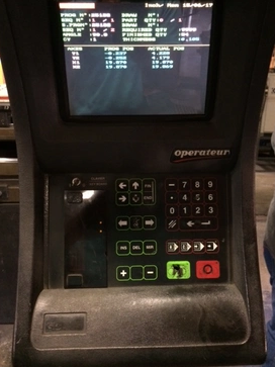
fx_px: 339
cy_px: 168
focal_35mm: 32
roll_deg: +1.1
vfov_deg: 56.8
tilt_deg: -15.8
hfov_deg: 44.1
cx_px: 143
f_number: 2.2
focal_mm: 4.15
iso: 320
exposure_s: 1/15
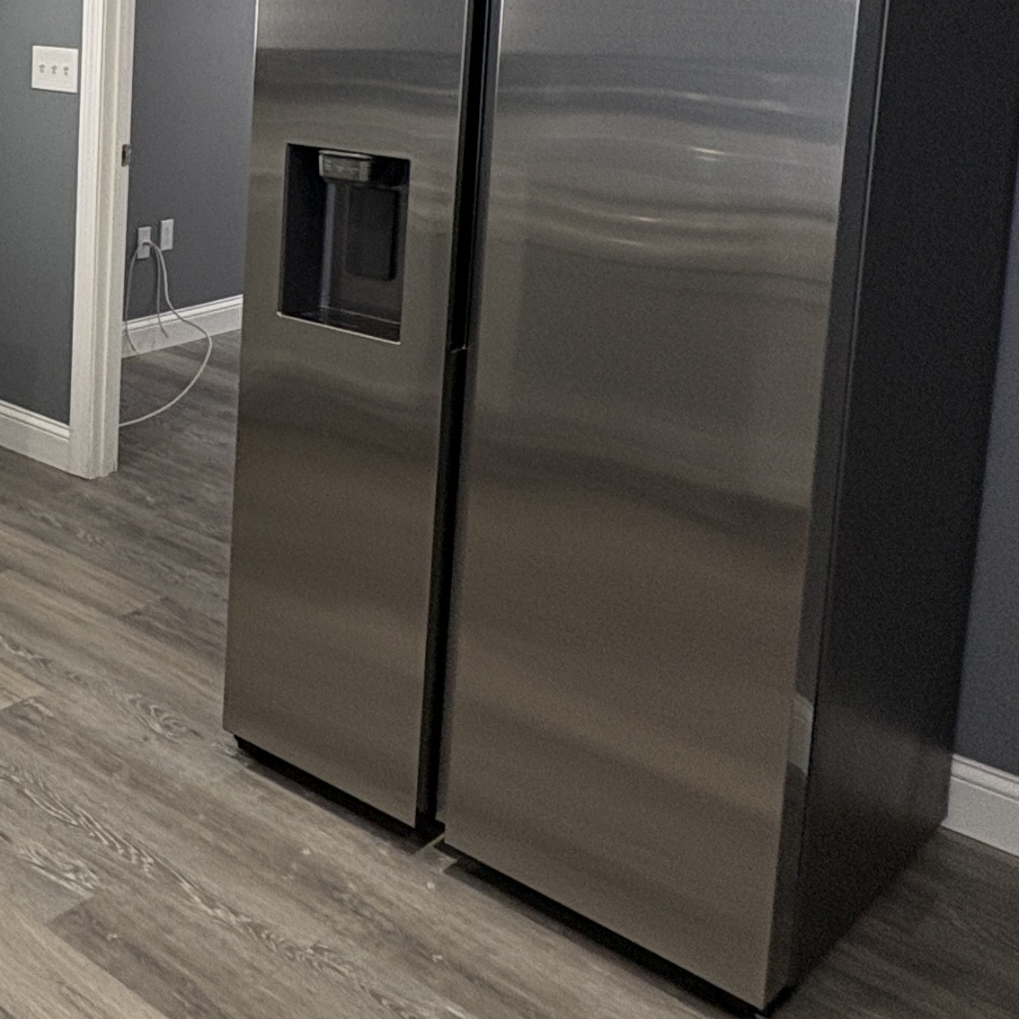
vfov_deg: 36.0
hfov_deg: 31.7
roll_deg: -0.7
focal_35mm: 44
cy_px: 100
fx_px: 1465
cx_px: -217
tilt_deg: -6.8
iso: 160
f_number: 2.2
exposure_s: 1/120
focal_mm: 2.22
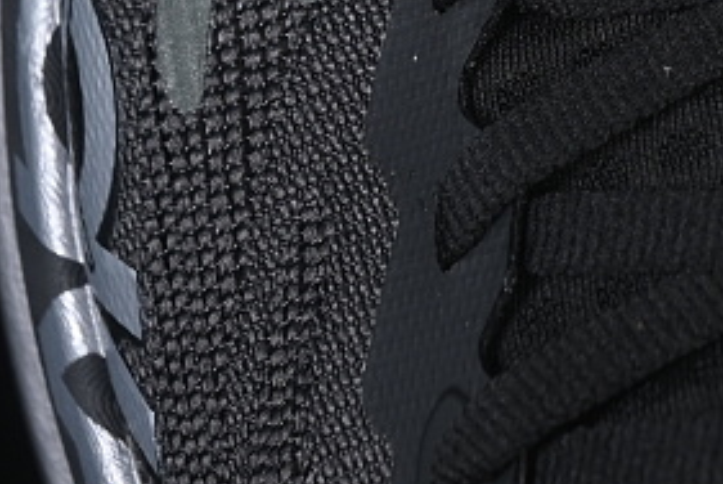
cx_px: 679
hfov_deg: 7.1
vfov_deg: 4.8
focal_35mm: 288
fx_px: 5790
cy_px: -198
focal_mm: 50
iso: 160
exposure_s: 1/50
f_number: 6.3
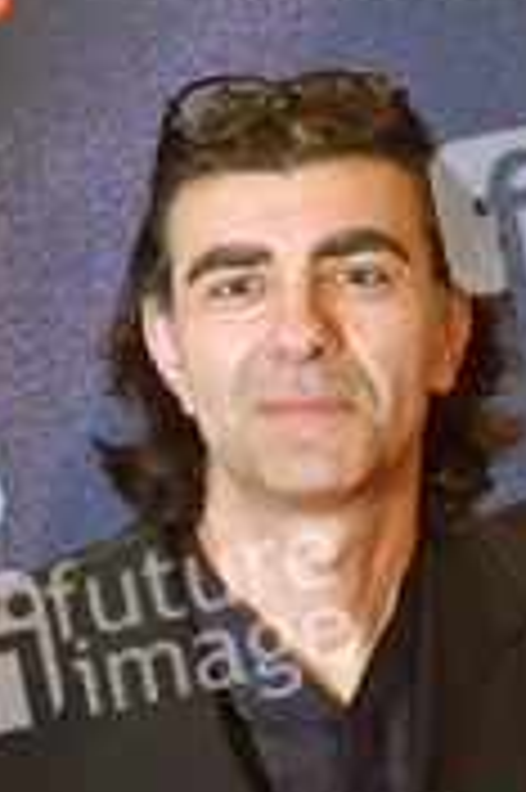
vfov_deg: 6.0
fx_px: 7466
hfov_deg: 4.0
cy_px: 864
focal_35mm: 340
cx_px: 252
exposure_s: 1/400
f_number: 5
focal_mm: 150
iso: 1250
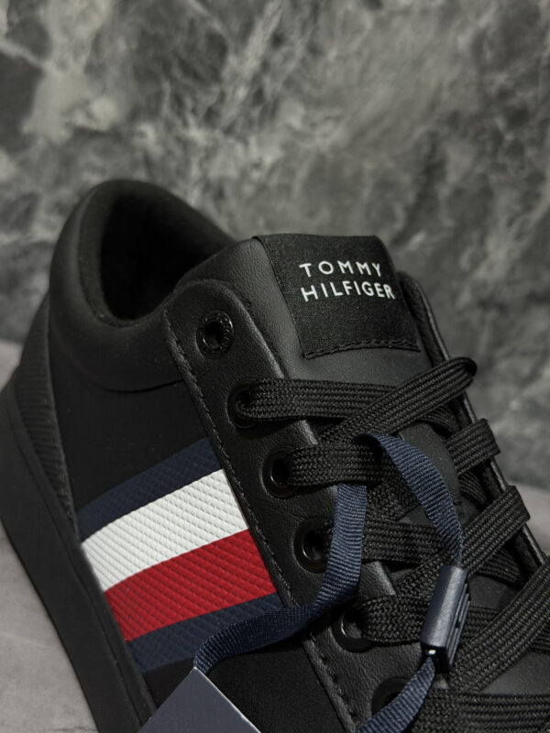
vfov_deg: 39.7
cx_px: 275
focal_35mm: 48
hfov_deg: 30.3
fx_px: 1017
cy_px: 366
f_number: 1.78
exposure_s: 1/40
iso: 500
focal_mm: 6.76
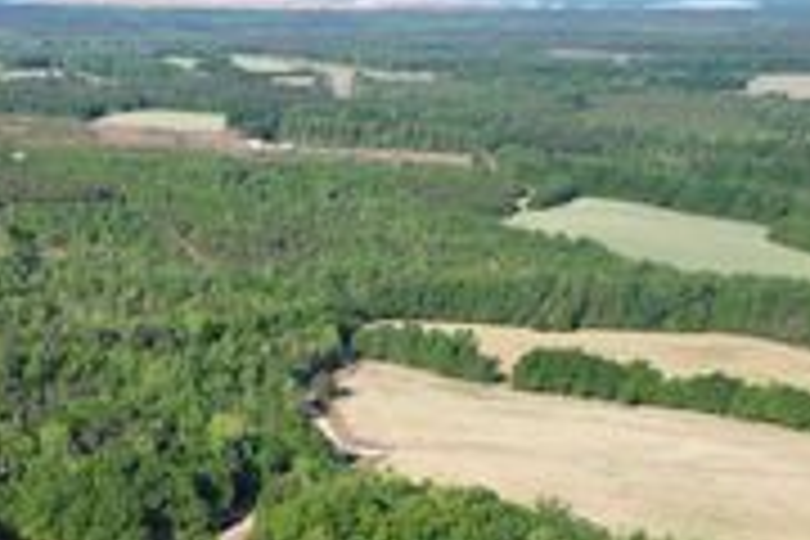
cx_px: -248
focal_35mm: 61
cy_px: 646
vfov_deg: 20.8
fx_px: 1372
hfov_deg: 27.4
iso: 110
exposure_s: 1/1250
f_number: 2.8
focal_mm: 8.38
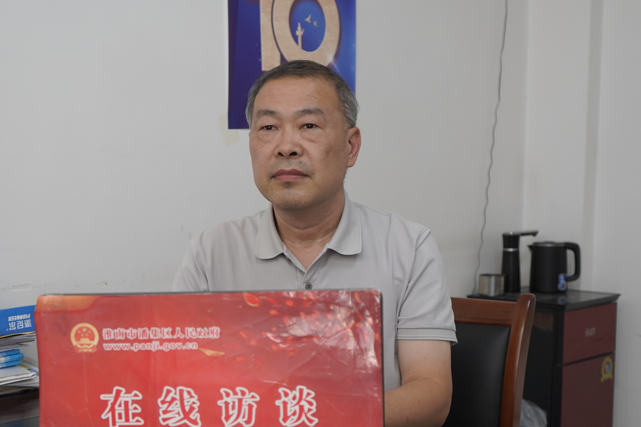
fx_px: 979
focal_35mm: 55
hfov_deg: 36.1
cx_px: 264
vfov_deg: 24.4
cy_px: 302
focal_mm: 33
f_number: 4
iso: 400
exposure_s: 1/160
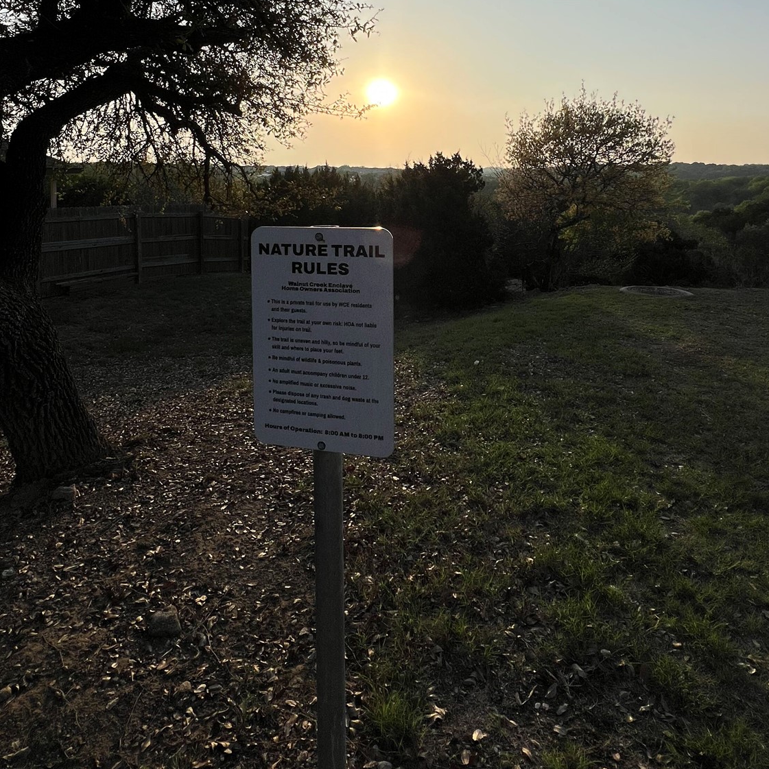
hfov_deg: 72.1
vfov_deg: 67.9
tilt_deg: -0.4
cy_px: 199
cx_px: 394
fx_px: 528
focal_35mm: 21
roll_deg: +0.1
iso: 32
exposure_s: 1/3311
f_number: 1.8
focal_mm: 1.57
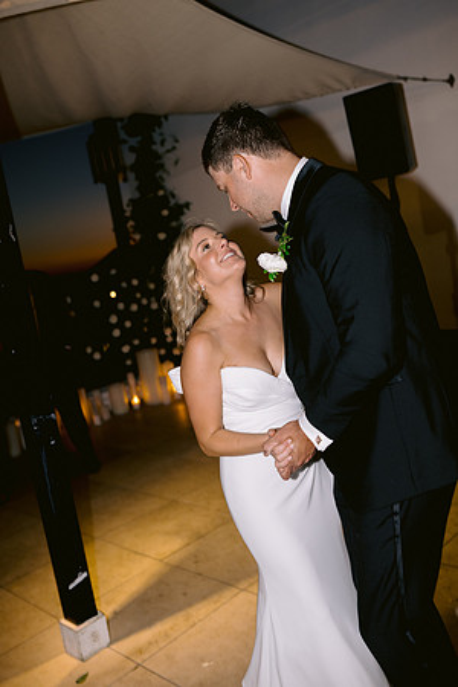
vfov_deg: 54.4
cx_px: 229
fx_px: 668
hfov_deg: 37.9
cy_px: 344
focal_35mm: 35
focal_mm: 35
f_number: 2.8
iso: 640
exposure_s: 1/40
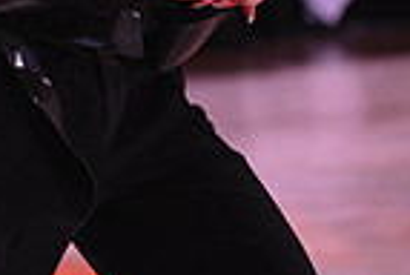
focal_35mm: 688
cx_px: -80
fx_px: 7852
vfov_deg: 2.0
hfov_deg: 3.0
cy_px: -274
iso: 1600
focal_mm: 170
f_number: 4.5
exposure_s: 1/250
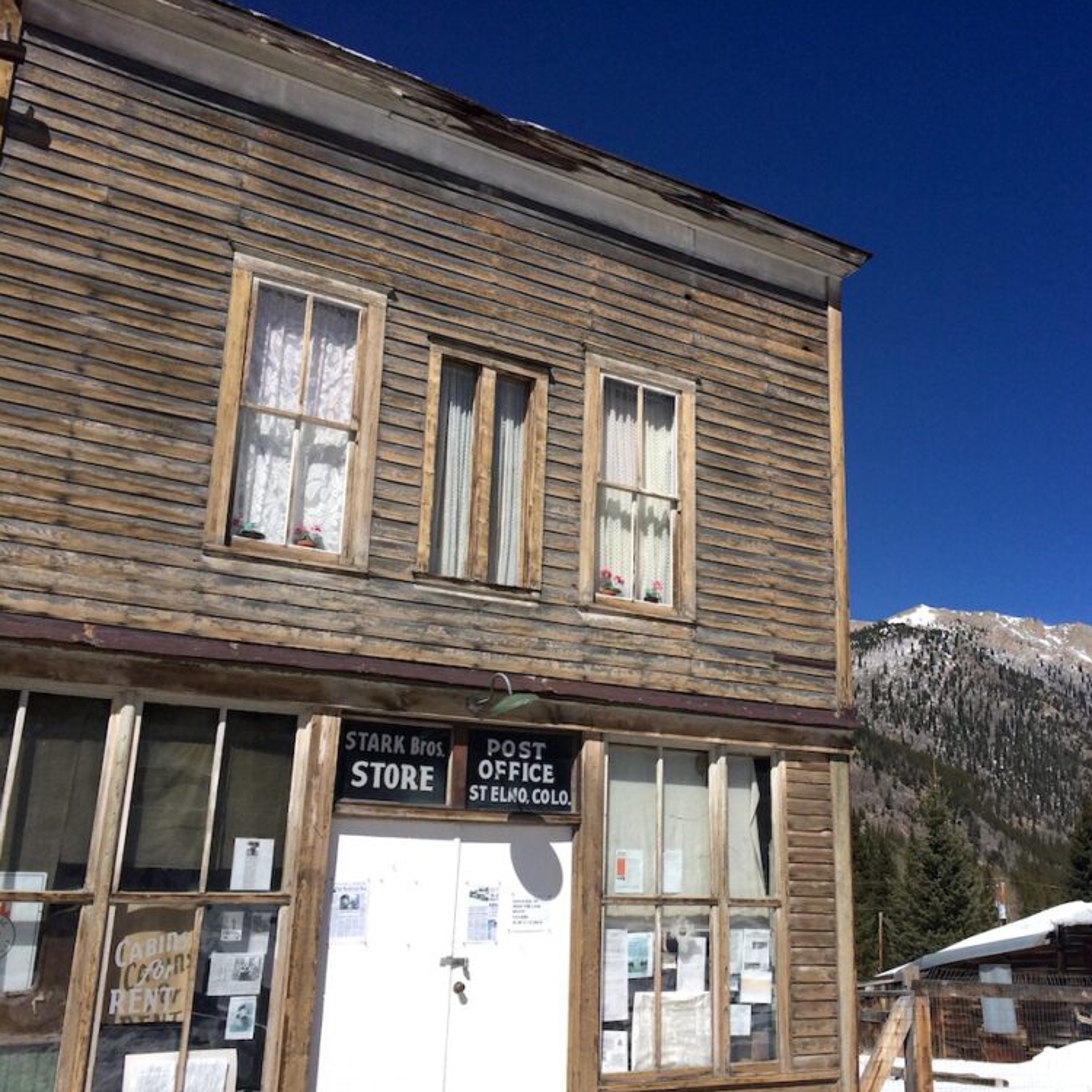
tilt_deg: +15.0
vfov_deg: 47.2
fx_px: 1249
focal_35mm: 35
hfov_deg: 46.3
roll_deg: +1.5
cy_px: 556
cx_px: 744
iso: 40
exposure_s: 1/4566
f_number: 2.2
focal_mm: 4.15
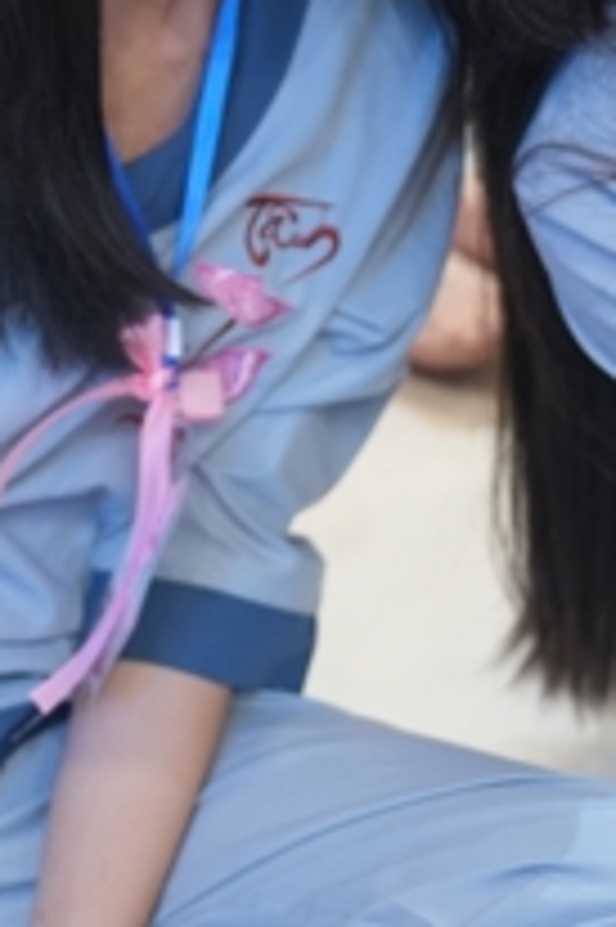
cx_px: 375
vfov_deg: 16.4
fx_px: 3162
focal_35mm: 123
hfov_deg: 11.1
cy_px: 18
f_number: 2
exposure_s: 1/80
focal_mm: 39
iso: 1250
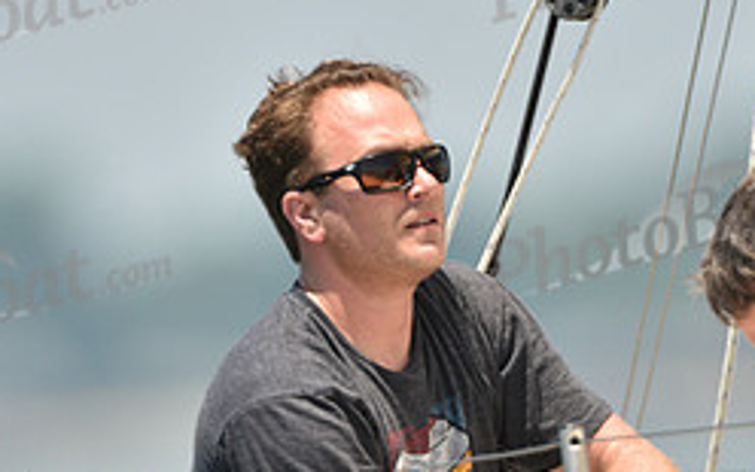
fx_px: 29486
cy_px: 426
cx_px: 330
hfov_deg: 1.5
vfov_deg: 0.9
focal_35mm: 1433
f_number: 4
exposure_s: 1/3200
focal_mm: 600
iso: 320
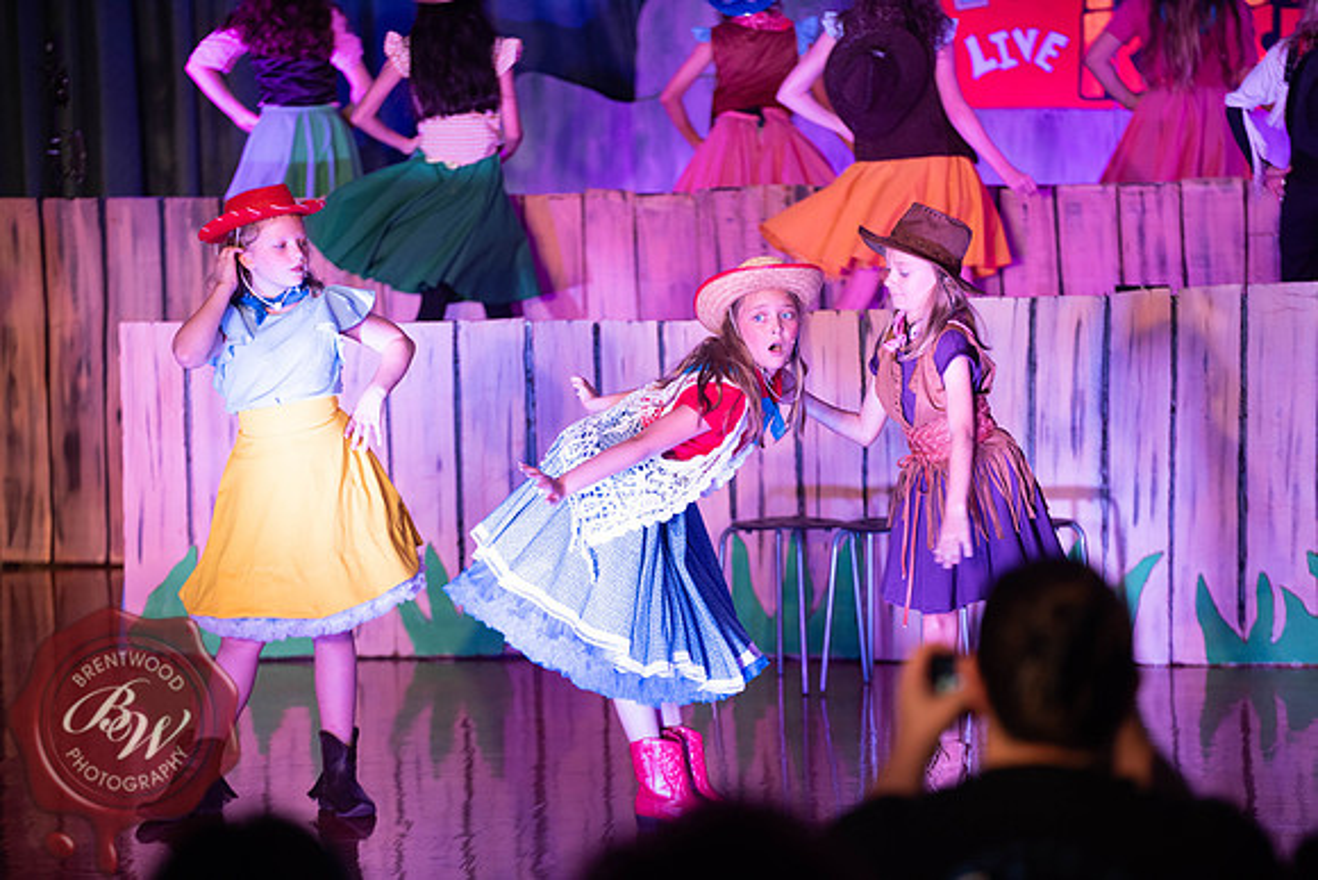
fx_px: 5310
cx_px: 659
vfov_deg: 9.5
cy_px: 440
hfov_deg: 14.2
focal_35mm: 145
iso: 720
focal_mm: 145
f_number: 2.8
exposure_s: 1/160
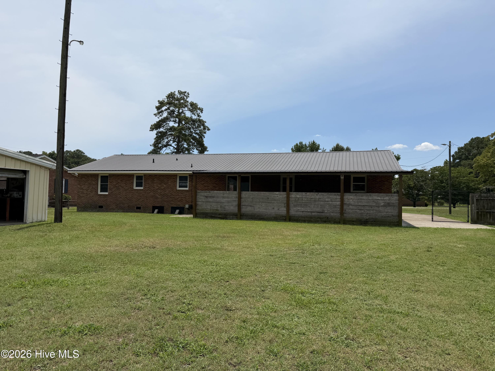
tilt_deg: +0.7
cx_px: 248
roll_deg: -0.8
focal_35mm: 24
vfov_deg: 56.8
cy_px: 186
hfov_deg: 71.6
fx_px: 343
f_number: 1.78
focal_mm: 6.76
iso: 80
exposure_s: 1/7353
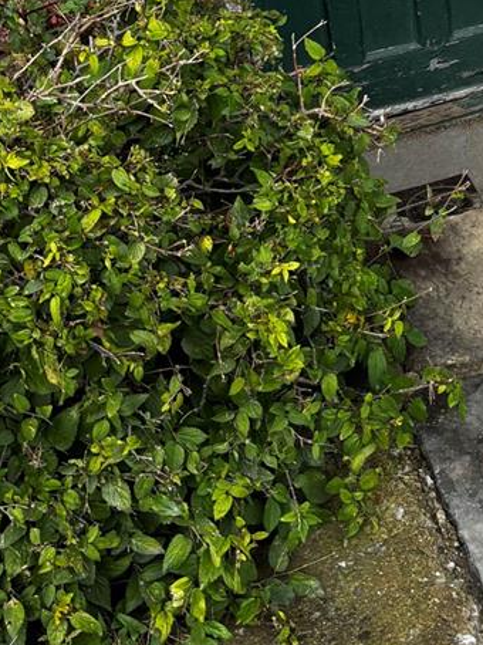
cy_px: -116
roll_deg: +4.0
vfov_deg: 20.9
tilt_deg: -23.6
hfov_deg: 16.2
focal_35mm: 88
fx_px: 1639
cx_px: 543
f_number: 1.6
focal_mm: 5.96
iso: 50
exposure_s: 1/1248
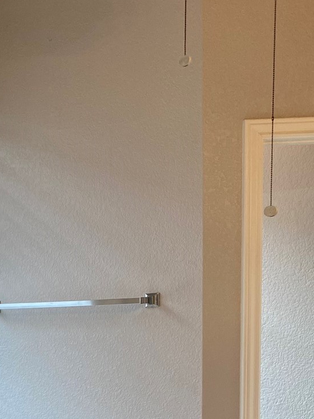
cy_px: 452
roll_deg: +1.6
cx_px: -33
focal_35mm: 73
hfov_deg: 19.3
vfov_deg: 24.9
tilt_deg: -5.9
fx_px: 883
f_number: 1.8
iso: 100
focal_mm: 4.25
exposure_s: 1/120
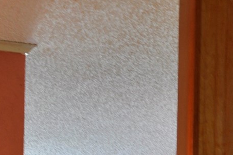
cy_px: 344
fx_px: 979
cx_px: -124
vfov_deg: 8.4
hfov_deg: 12.8
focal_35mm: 151
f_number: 3.8
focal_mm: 21
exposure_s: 1/8
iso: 200
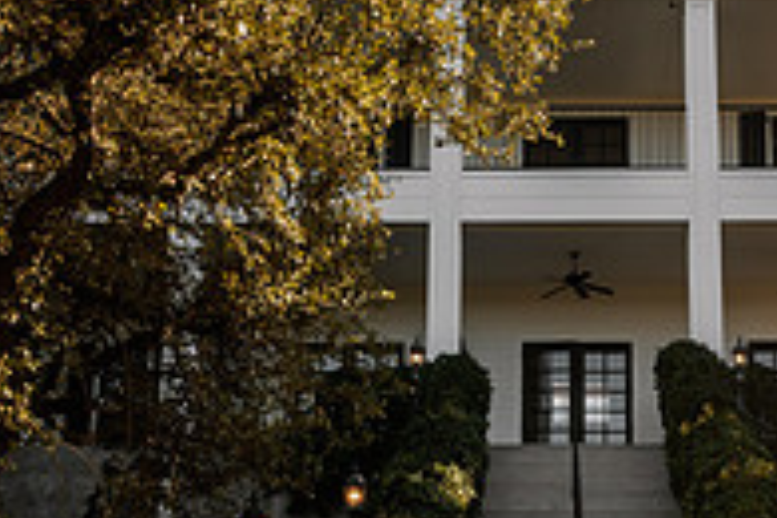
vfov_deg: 18.6
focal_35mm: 73
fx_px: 1575
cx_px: 594
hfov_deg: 27.3
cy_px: 387
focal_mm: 24
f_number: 2.8
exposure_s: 1/800
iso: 80
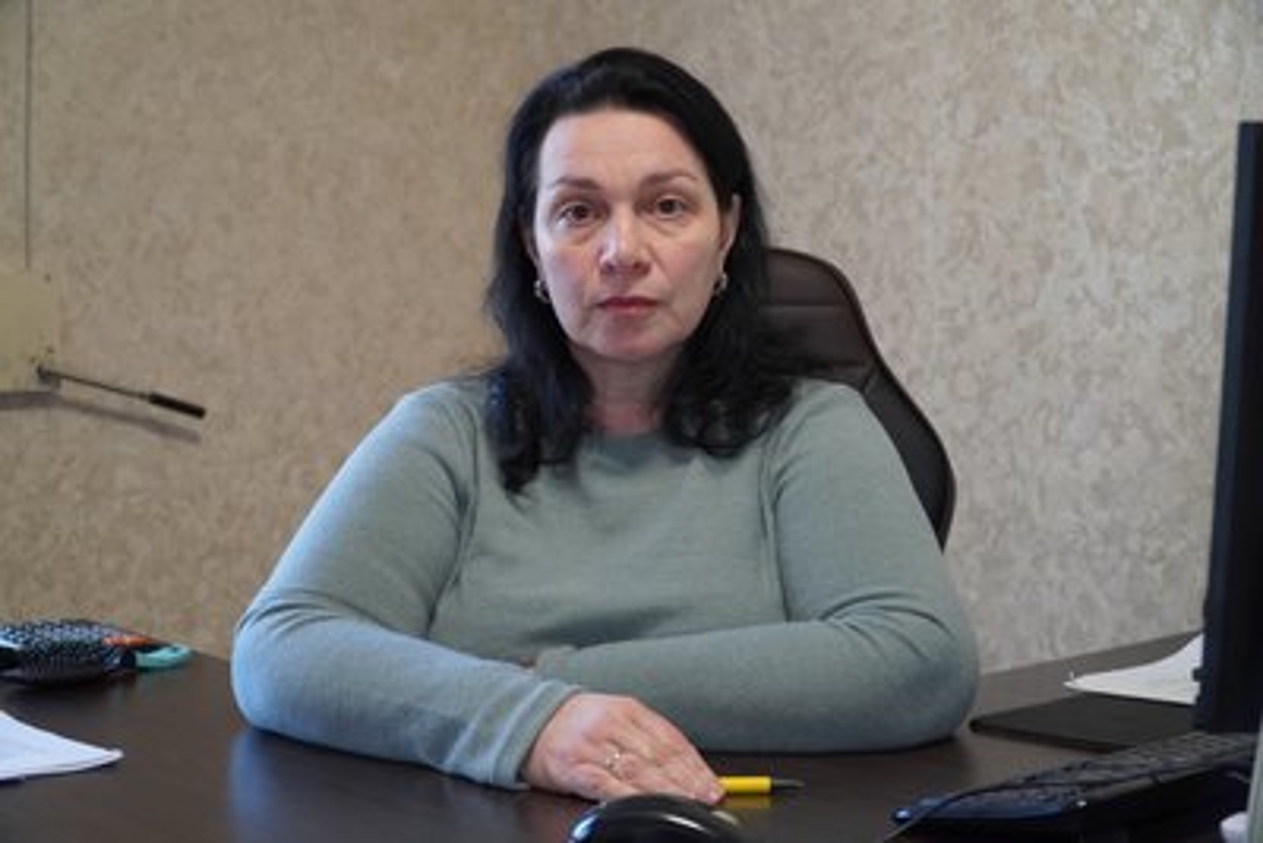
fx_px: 1842
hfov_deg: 37.8
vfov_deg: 25.8
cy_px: 422
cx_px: 632
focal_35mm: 52
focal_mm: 35
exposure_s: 1/160
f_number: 4
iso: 1000
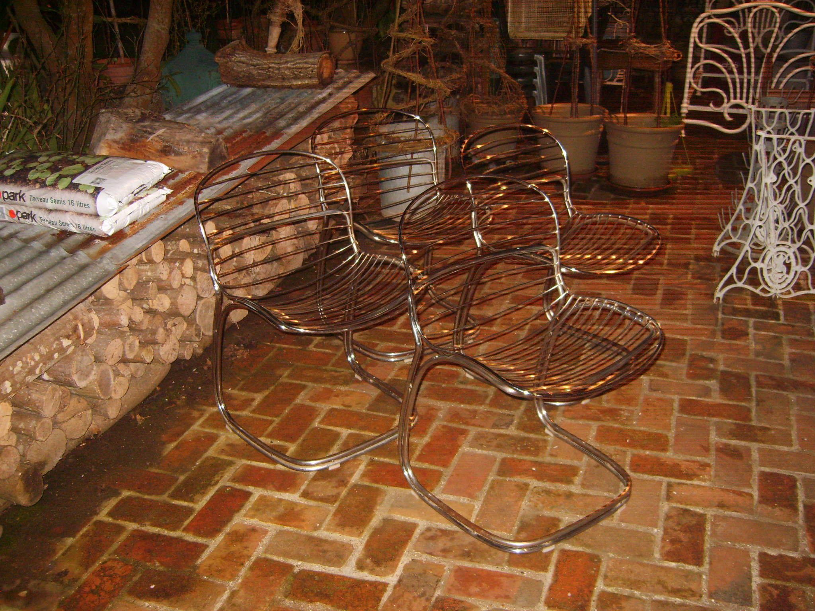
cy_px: 306
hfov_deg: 52.6
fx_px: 824
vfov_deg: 40.7
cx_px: 408
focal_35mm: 35
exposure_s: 1/30
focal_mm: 7.4
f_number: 2.8
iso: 235
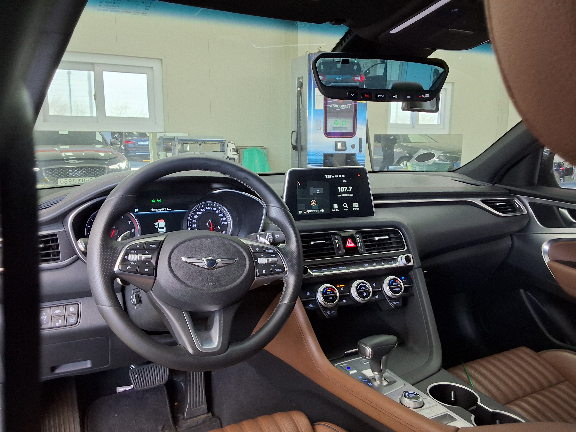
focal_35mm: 28
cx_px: 288
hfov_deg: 63.4
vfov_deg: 49.7
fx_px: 466
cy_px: 216
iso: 80
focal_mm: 2.91
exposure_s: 1/40
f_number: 1.9
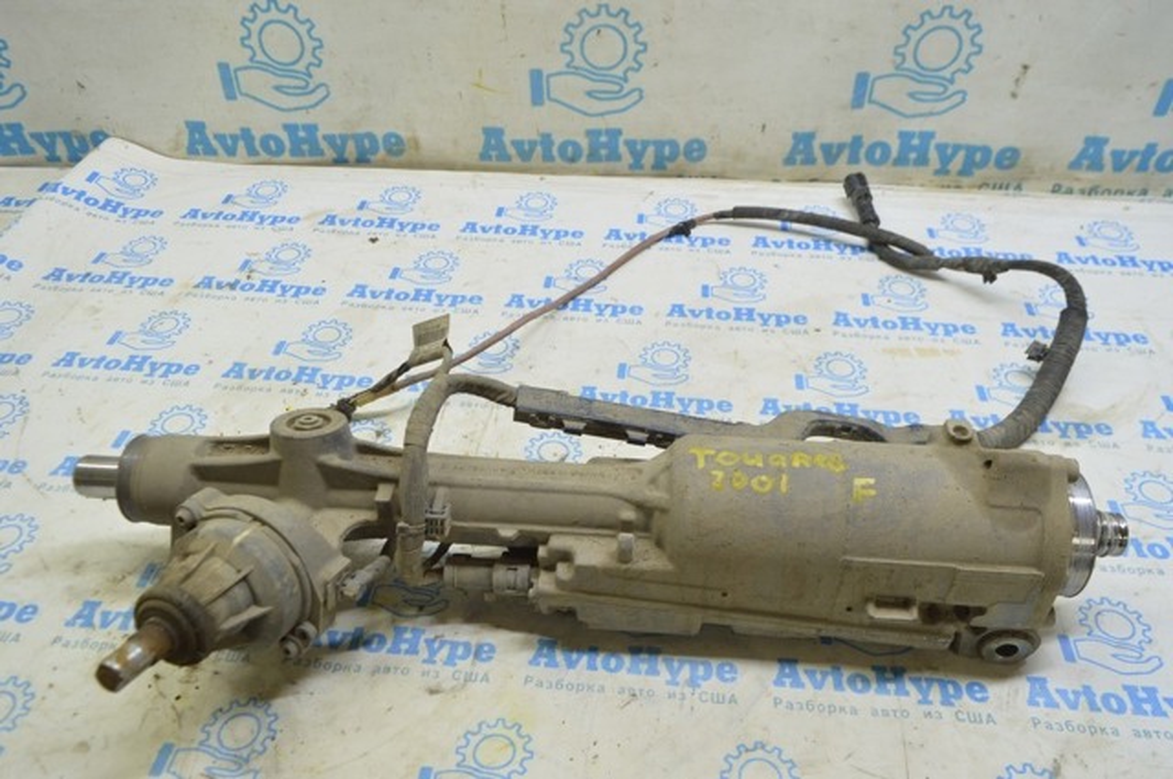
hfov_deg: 67.4
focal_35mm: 27
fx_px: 879
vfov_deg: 47.8
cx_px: 586
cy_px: 390
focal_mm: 18
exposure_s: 1/20
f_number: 5.6
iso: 400
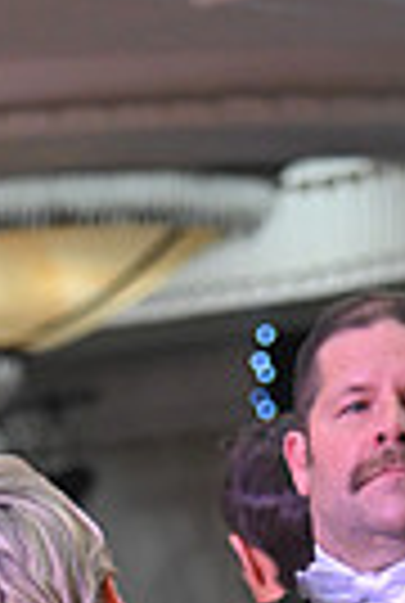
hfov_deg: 3.4
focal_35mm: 410
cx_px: 196
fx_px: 6883
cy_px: 1260
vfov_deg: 4.9
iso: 2000
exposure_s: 1/400
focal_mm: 95
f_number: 4
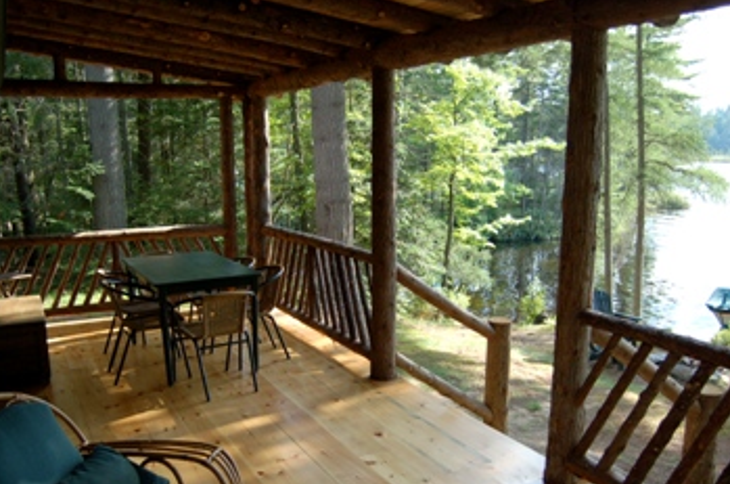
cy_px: 281
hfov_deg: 57.3
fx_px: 668
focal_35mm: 33
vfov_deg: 39.7
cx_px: 351
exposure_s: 1/500
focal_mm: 18
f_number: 3.5
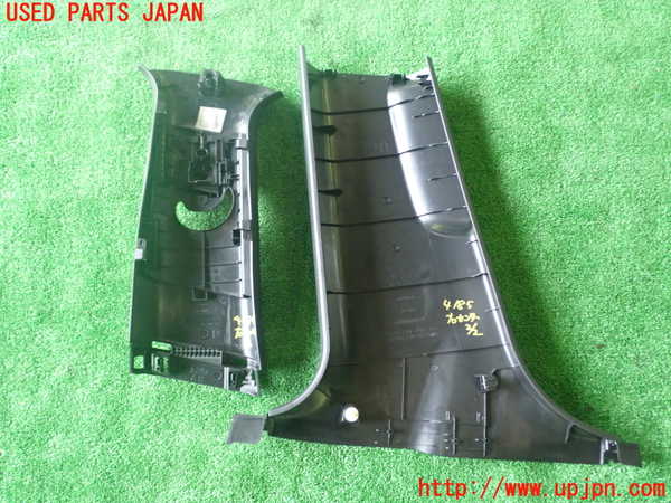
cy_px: 252
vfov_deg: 39.7
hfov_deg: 51.4
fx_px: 698
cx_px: 336
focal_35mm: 36
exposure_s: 1/30
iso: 800
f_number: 2.5
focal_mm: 6.37
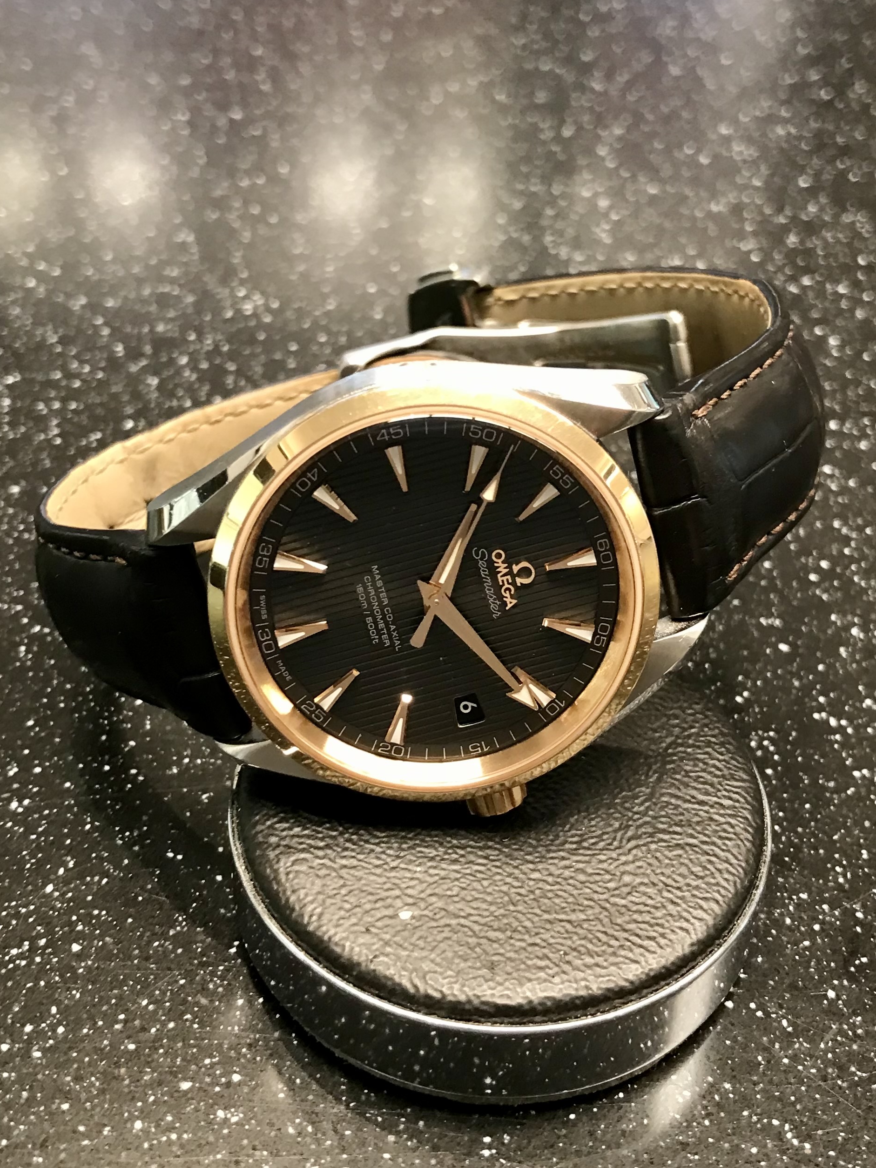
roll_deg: -1.5
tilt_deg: -38.6
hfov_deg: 32.2
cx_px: 456
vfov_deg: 42.0
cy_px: 528
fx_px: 1518
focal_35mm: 45
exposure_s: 1/22
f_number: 1.8
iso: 40
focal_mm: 3.99
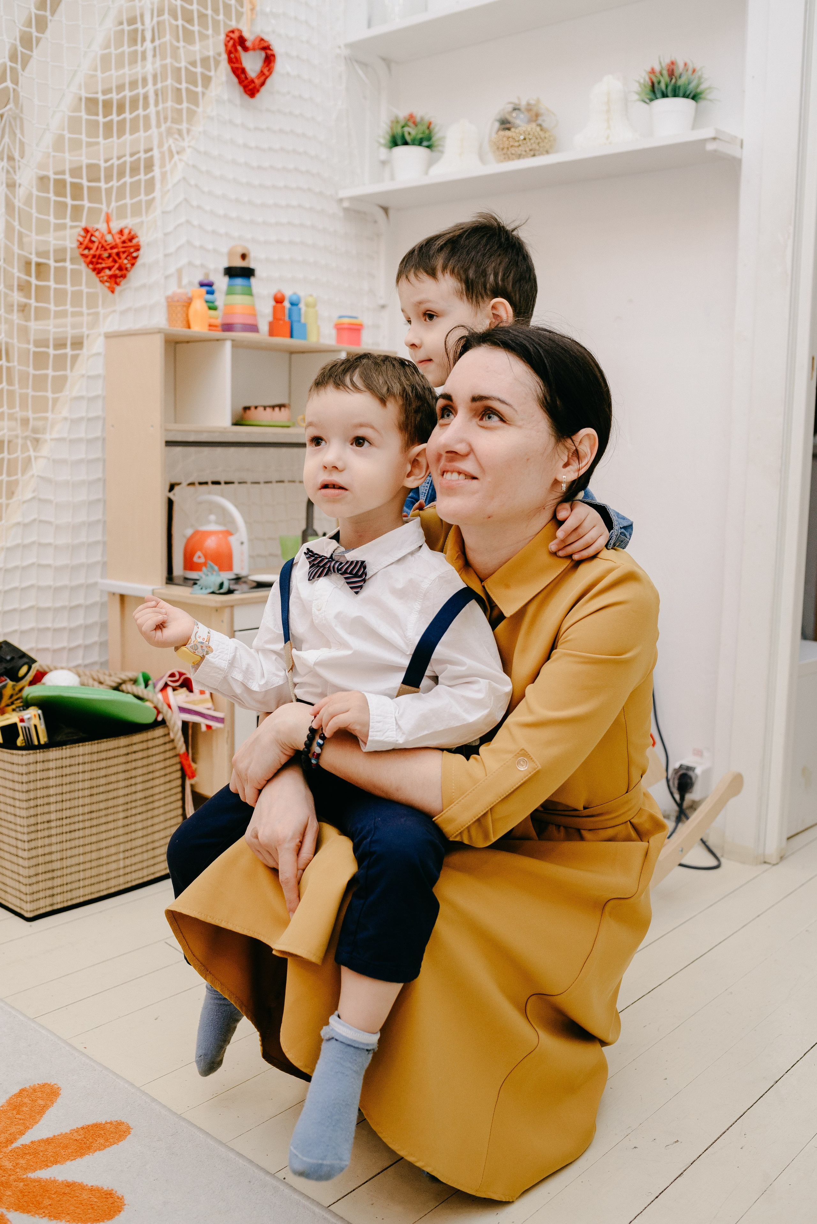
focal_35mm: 35
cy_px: 612
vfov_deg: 54.4
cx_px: 408
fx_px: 1190
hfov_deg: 37.9
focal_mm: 35
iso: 400
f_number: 3.5
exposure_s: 1/160
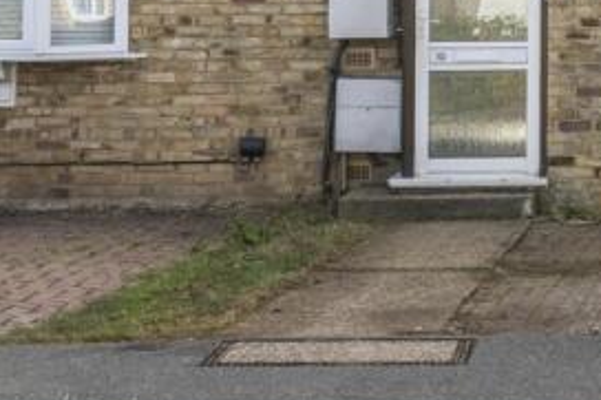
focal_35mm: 132
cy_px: -125
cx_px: 776
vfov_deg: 10.2
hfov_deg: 14.9
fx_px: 2202
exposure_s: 1/200
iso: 320
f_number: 7.1
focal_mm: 35
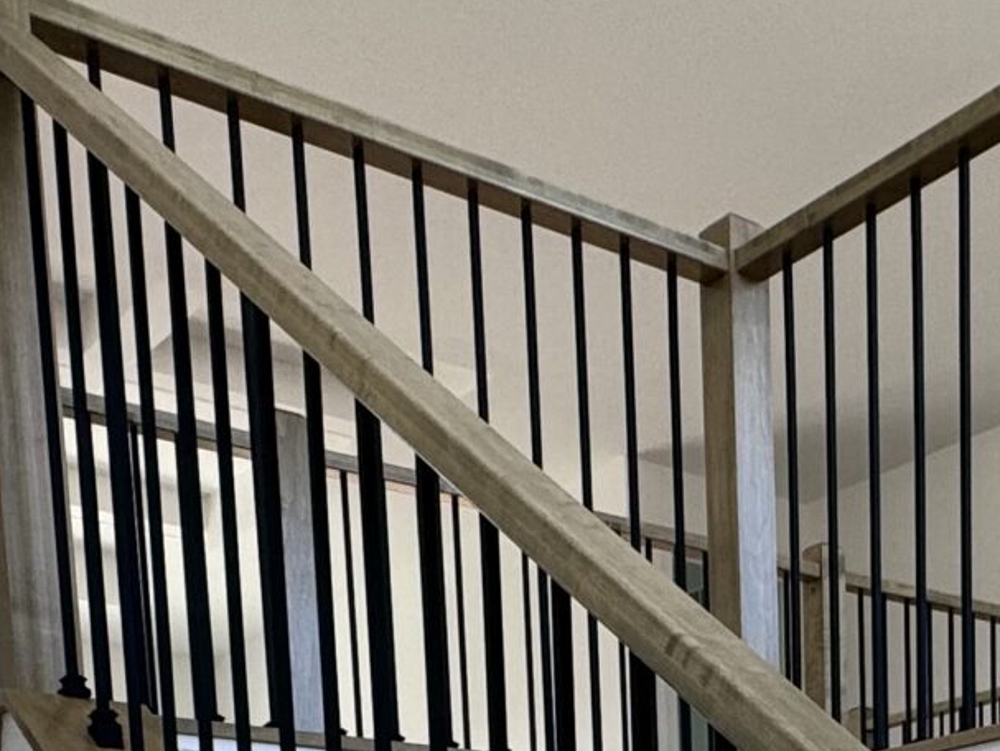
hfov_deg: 31.8
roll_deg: +1.4
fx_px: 1705
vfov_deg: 19.4
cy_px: 1308
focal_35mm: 59
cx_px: 802
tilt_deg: -8.6
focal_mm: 2.22
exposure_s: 1/120
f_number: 2.2
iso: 80
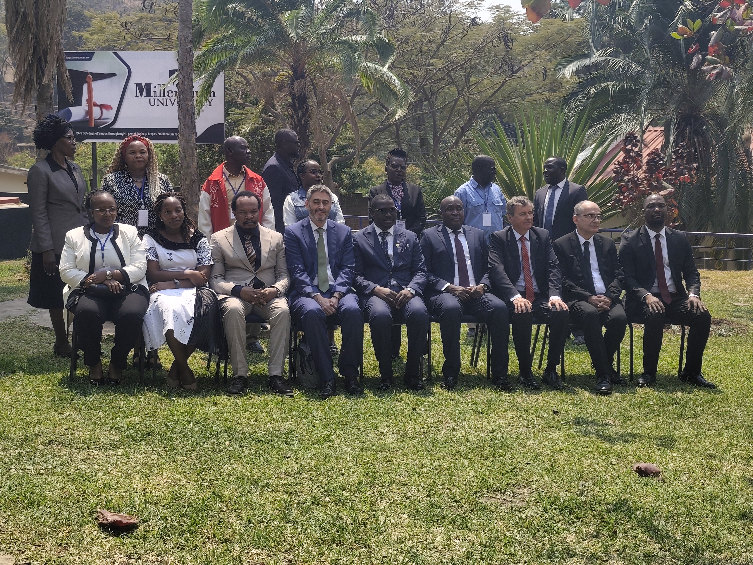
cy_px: 282
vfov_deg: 31.5
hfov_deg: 41.2
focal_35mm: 46
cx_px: 376
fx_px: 1001
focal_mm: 6.19
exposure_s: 1/621
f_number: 1.65
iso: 50
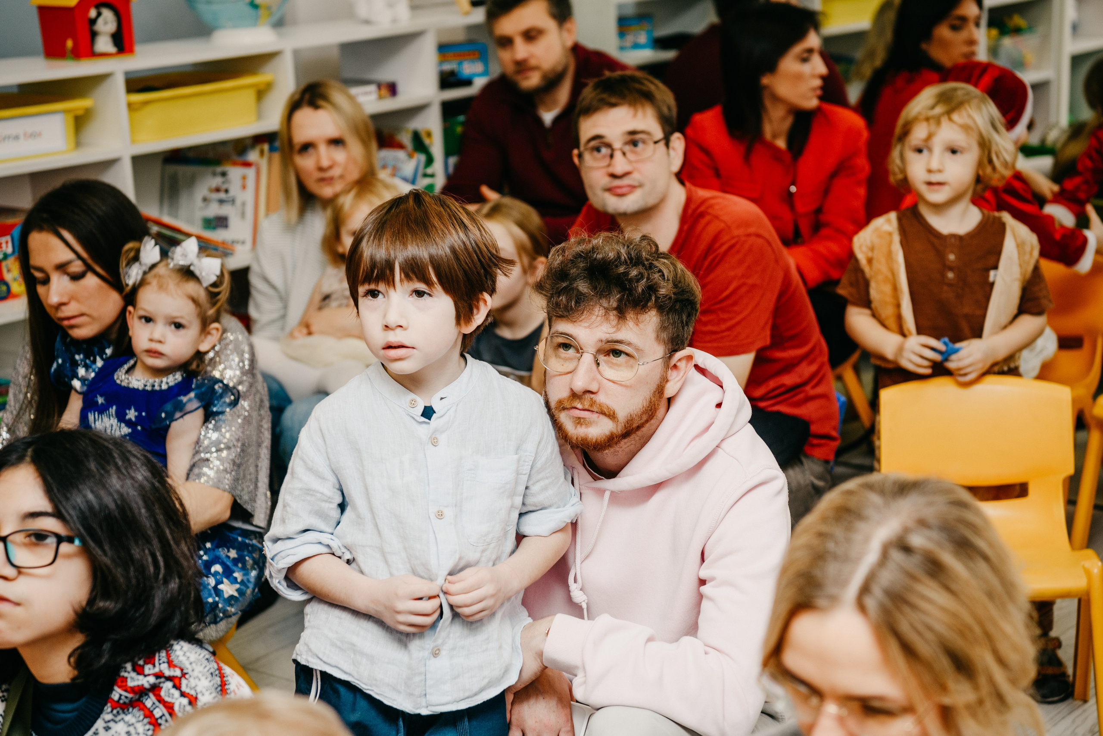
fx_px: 2145
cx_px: 552
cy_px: 368
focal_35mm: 70
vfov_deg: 19.5
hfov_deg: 28.8
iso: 250
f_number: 4
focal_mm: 70
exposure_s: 1/160
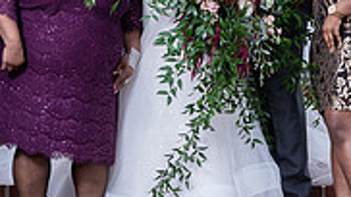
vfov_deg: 3.8
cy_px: -64
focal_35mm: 321
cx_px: 249
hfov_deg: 6.7
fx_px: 2985
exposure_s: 1/200
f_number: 4
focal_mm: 94
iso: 640
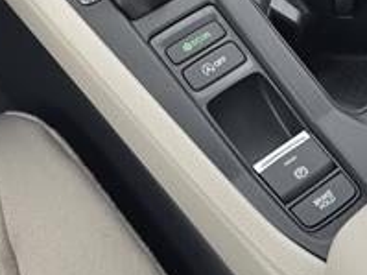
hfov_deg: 26.3
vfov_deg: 18.6
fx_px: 784
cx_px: 179
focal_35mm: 74
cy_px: -70
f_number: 1.7
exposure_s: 1/182
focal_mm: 6.3
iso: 64
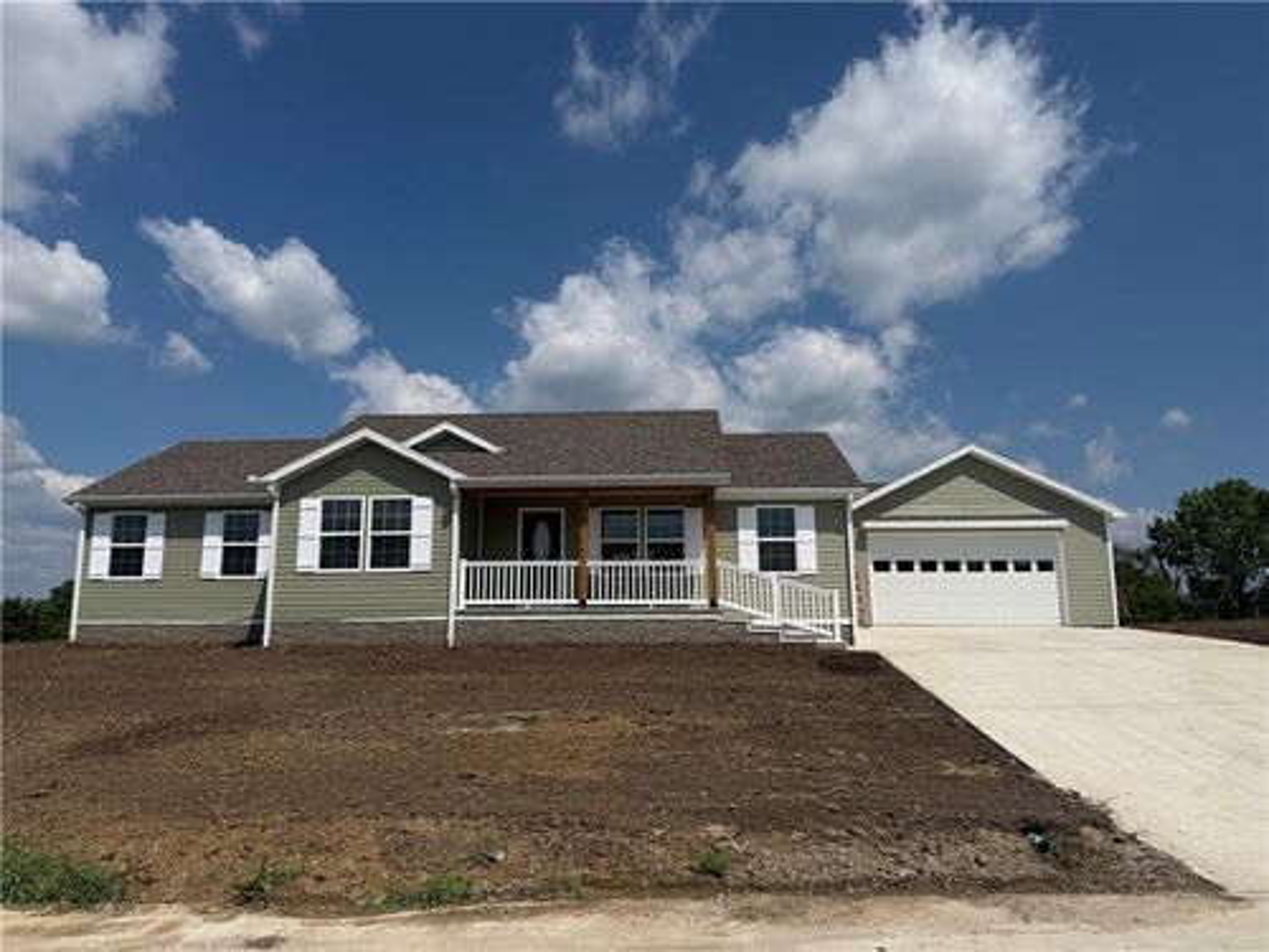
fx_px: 880
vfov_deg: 56.8
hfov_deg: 71.6
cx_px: 634
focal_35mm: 24
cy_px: 476
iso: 80
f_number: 1.78
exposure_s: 1/11905
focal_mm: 6.76
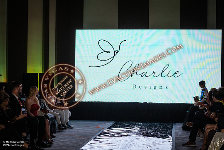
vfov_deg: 18.4
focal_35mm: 74
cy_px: 74
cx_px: 106
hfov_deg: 27.3
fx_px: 461
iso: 1600
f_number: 2.8
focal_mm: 70
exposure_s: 1/1250
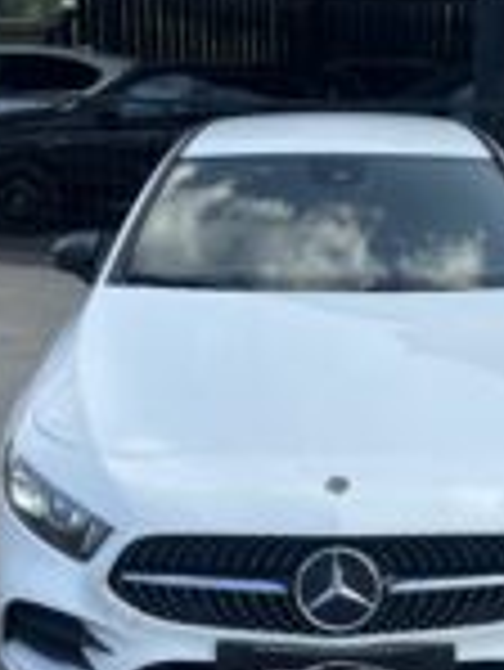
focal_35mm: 60
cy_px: 375
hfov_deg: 24.3
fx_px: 1163
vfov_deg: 32.1
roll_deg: -1.3
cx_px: 342
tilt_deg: -13.9
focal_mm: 6.86
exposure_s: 1/2252
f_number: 1.78
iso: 80
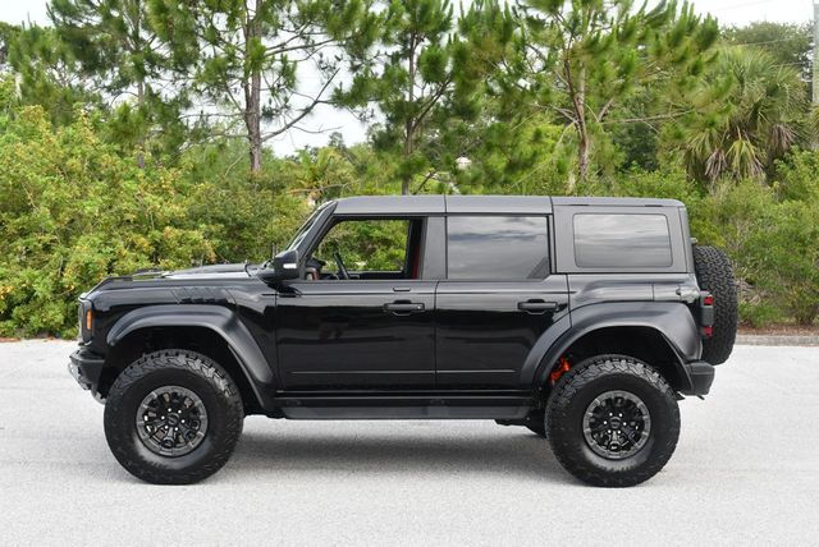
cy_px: 274
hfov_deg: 35.6
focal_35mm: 56
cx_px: 410
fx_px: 1275
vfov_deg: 24.2
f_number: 5.6
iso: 220
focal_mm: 28
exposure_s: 1/250
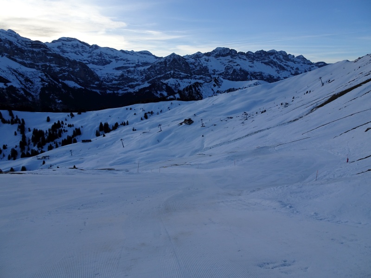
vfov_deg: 56.8
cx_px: 186
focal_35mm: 24
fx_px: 257
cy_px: 139
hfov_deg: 71.6
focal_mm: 4.1
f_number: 3.5
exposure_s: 1/500
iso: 80
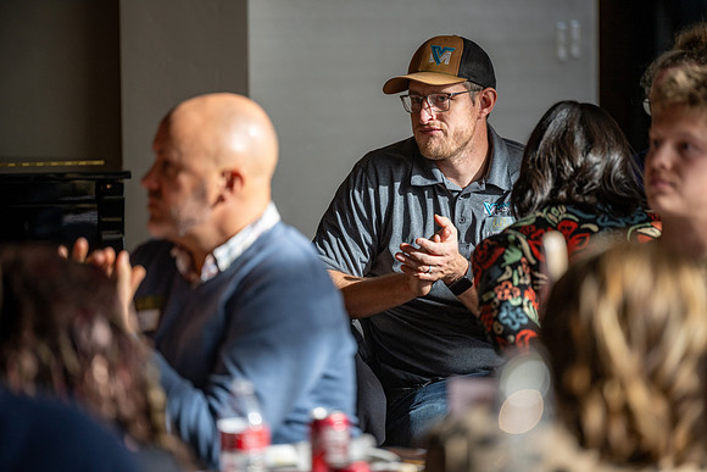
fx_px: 3929
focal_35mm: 200
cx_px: 354
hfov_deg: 10.3
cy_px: 236
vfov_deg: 6.9
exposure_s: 1/640
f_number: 2.8
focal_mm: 200
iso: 125
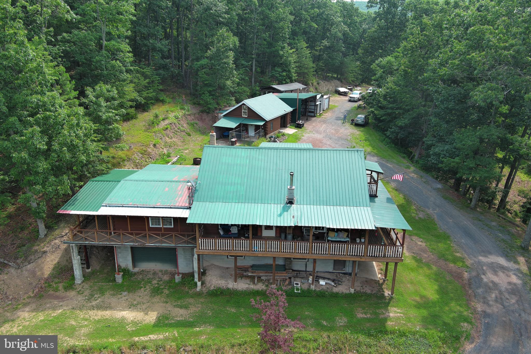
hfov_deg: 63.7
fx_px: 428
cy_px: 177
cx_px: 266
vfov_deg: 45.0
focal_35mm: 29
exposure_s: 1/454
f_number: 2.8
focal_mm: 10.57
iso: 100
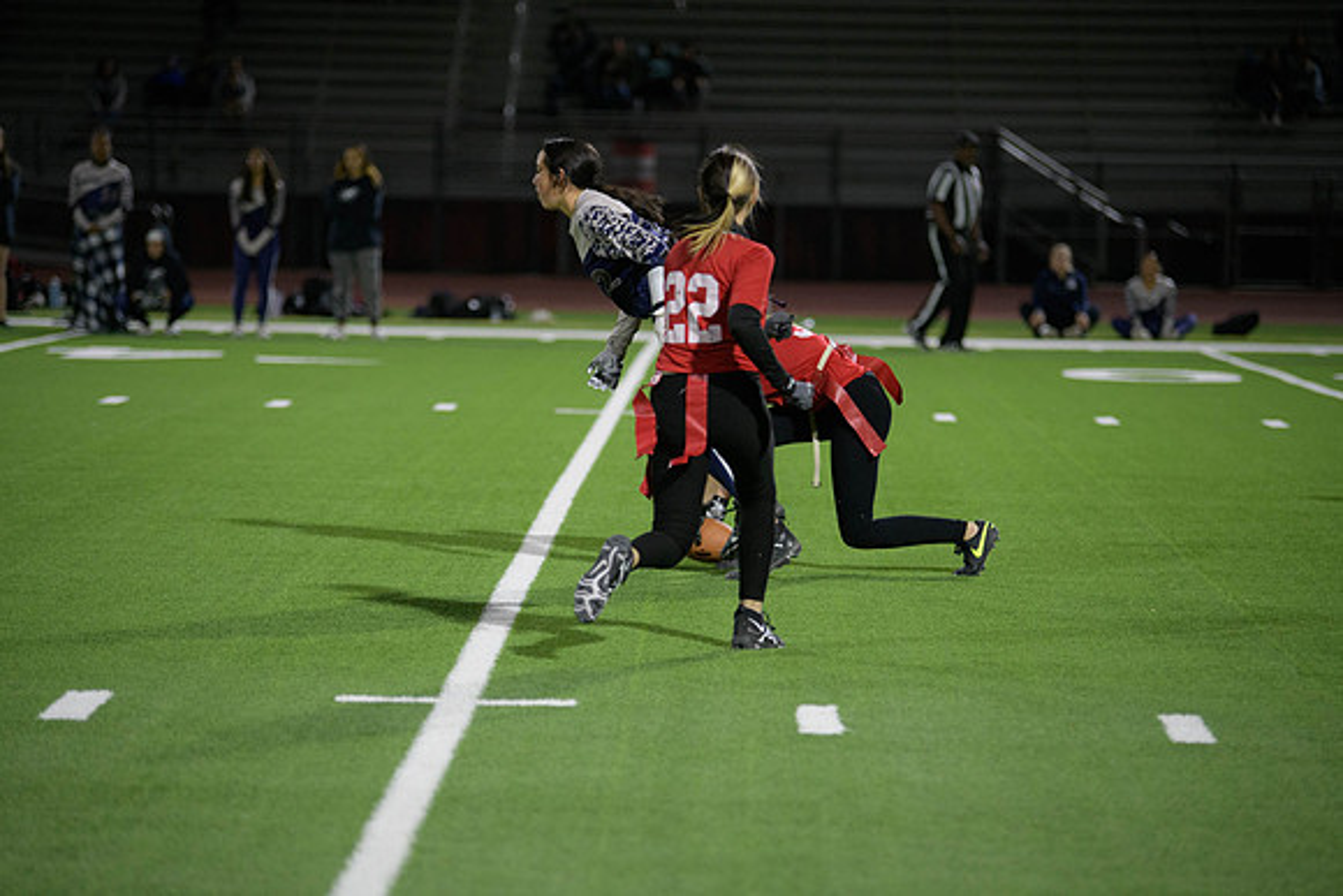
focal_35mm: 145
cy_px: 448
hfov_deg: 14.2
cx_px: 672
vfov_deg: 9.5
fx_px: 5410
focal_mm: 145
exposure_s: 1/640
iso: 2500
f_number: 2.8
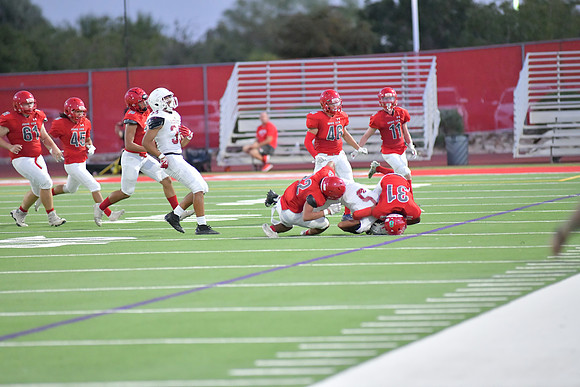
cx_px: 290
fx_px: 4834
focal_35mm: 300
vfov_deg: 4.6
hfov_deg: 6.9
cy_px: 194
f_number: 3.5
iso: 10000
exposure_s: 1/1250
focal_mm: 300
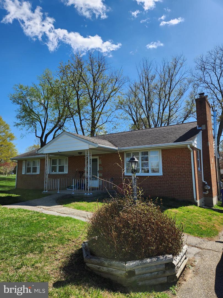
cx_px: 112
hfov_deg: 58.9
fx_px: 198
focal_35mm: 23
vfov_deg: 73.9
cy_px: 149
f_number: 1.8
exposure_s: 1/1208
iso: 20
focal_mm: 5.4
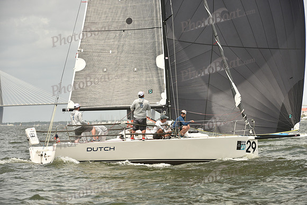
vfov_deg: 6.9
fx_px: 1706
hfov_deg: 10.3
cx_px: 154
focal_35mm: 200
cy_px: 102
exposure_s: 1/1250
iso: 320
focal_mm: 200
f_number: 7.1
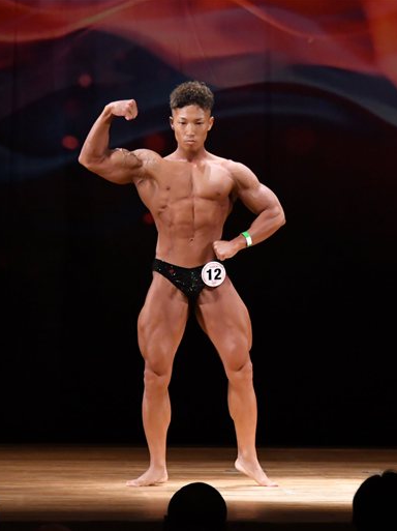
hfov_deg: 4.5
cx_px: 174
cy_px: 265
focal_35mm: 327
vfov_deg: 6.1
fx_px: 5007
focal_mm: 150
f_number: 5.6
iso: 4000
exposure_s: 1/400
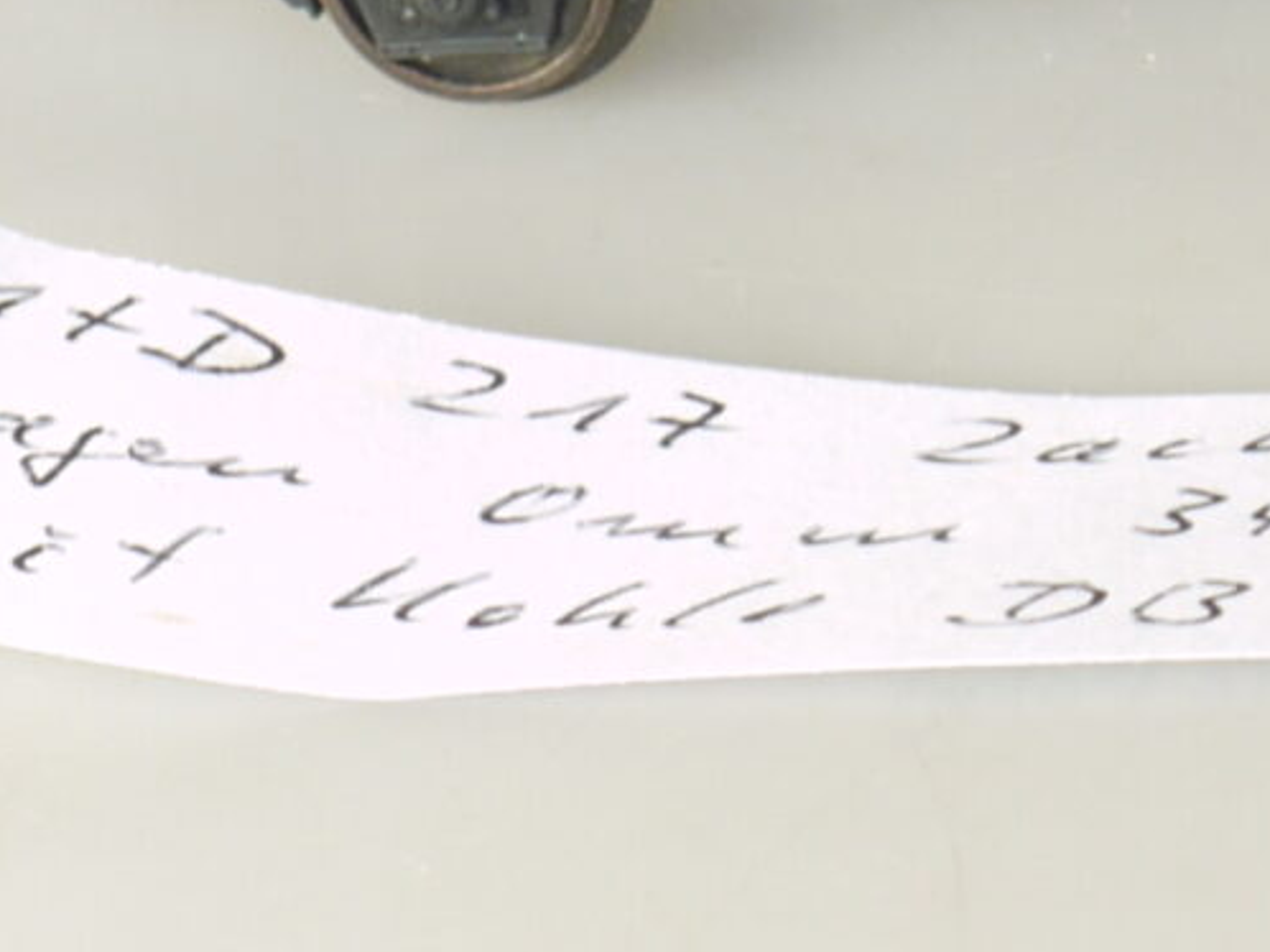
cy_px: -396
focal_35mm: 395
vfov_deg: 3.7
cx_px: 1216
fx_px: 14485
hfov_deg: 5.0
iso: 100
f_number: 8
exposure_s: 1/10
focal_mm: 34
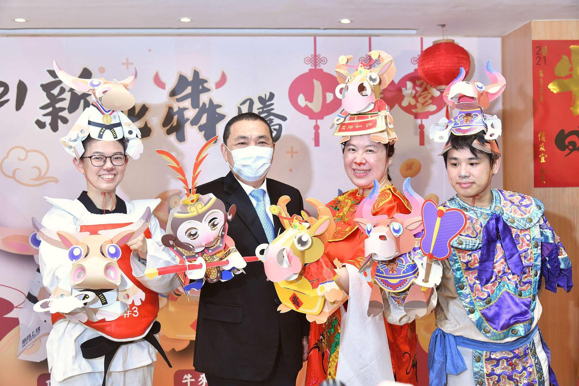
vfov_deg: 35.0
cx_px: 290
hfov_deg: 50.7
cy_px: 193
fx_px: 611
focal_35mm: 38
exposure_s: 1/125
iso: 1250
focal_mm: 38
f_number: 5.6
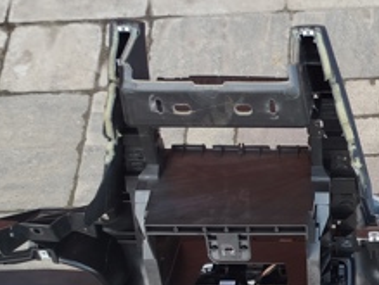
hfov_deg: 25.6
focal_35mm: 70
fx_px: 768
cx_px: 422
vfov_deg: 19.8
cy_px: 342
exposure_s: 1/100
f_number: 1.7
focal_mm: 5.31
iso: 64
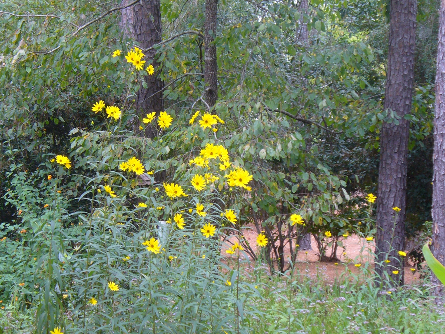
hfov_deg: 18.4
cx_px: 222
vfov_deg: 13.8
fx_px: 1376
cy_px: 167
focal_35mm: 107
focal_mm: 12.8
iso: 100
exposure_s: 1/50
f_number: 3.3
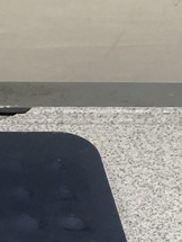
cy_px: 270
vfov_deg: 14.7
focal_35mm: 131
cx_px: -160
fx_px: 916
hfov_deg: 10.6
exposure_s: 1/30
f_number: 1.8
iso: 25
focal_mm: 3.99
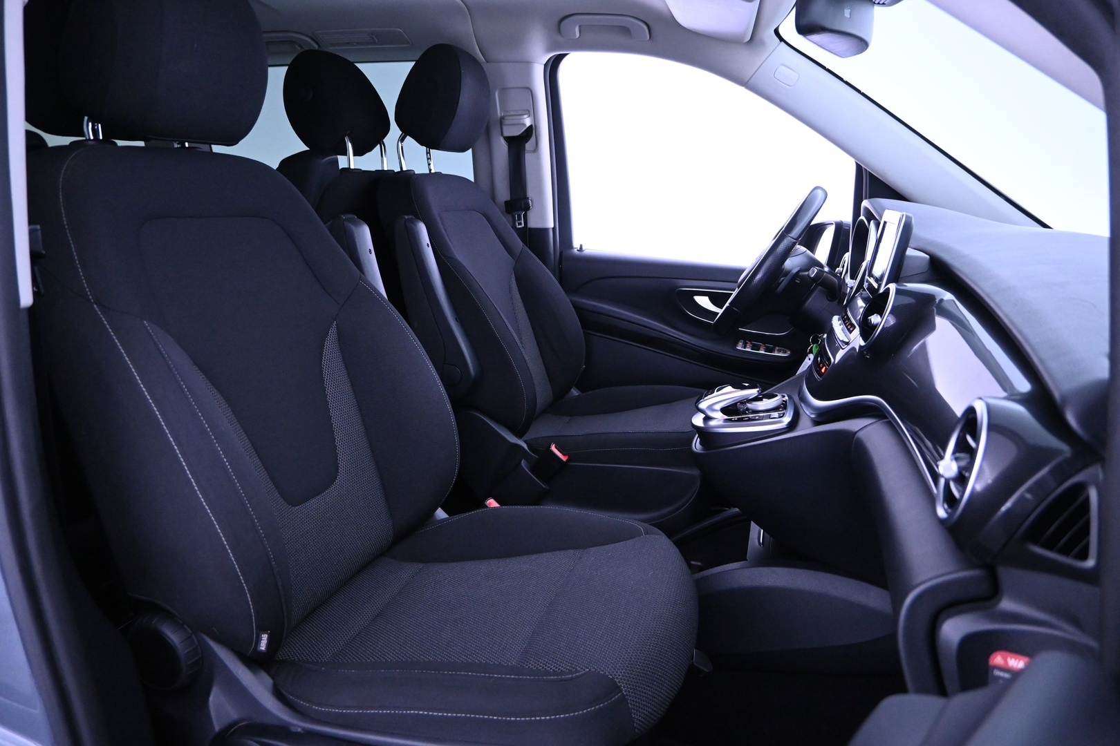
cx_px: 560
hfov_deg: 73.7
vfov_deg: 53.1
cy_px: 373
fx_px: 747
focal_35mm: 24
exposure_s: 1/25
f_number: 3.5
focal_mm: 16
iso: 4000
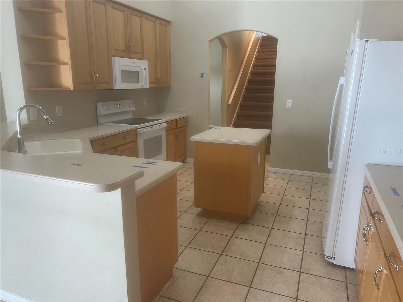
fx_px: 303
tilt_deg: -12.7
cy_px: 151
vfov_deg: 53.1
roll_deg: -0.1
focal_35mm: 26
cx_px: 202
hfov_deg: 67.3
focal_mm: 5.7
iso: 100
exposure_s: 1/60
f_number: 1.5
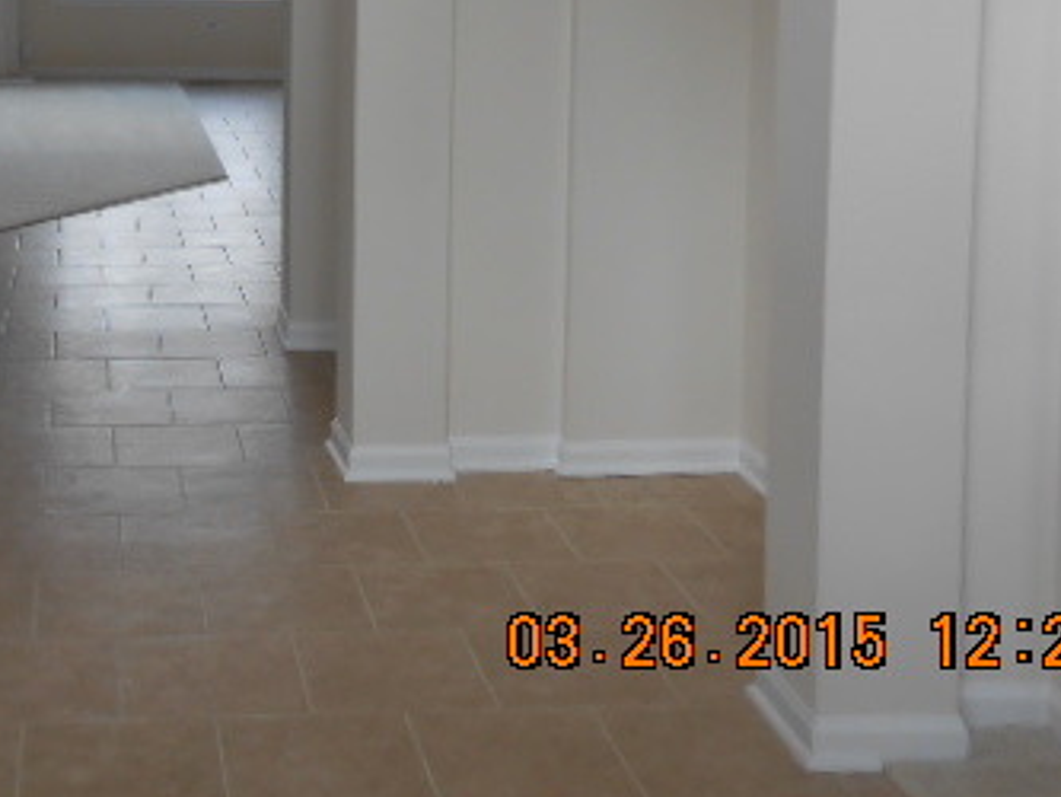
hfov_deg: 36.9
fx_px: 1533
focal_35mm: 50
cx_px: 217
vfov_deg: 27.8
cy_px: 41
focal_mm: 4.6
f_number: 3.5
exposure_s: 1/80
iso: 80
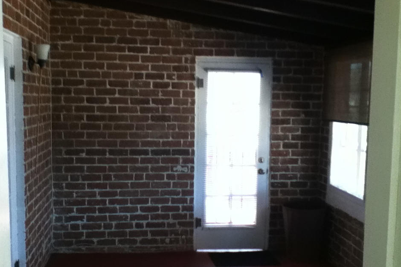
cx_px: 201
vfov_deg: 38.8
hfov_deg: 55.8
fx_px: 379
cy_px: 149
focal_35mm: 34
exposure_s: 1/30
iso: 125
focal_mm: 3.85
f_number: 2.4
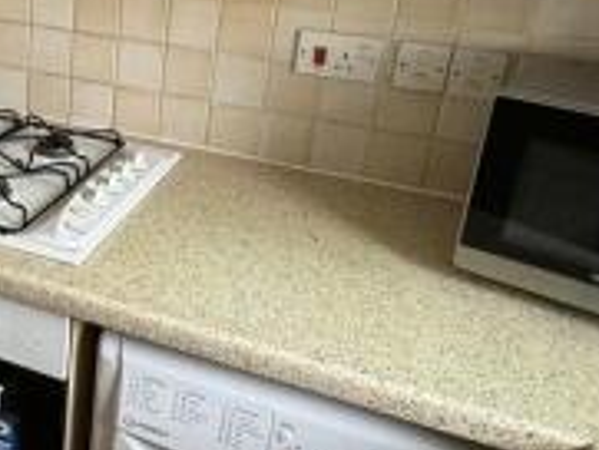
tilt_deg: -21.4
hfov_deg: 39.0
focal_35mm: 45
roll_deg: -2.5
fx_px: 779
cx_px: 58
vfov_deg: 31.9
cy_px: 141
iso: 100
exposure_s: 1/99
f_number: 2.2
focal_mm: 2.22
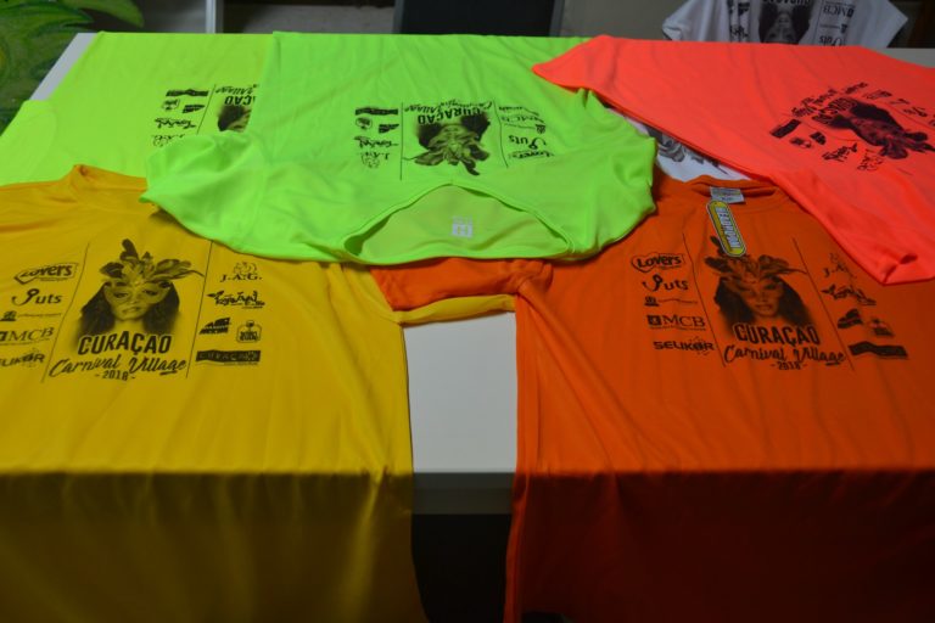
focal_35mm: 33
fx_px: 857
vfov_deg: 40.0
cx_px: 468
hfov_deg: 57.2
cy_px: 312
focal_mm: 22
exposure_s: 1/40
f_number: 3.8
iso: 400
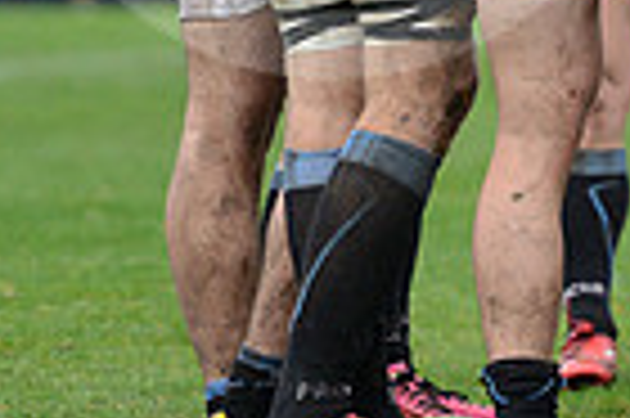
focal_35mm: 1121
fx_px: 19594
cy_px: -240
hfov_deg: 1.8
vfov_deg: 1.2
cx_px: 1102
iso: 1250
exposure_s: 1/500
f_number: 4
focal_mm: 270
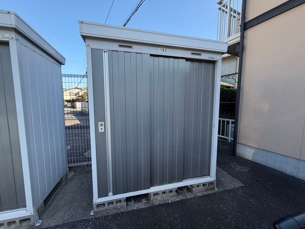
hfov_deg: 102.1
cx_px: 152
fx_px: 123
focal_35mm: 14
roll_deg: -0.1
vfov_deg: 85.7
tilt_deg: -5.0
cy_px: 114
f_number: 2.2
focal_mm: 2.22
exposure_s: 1/307
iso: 50
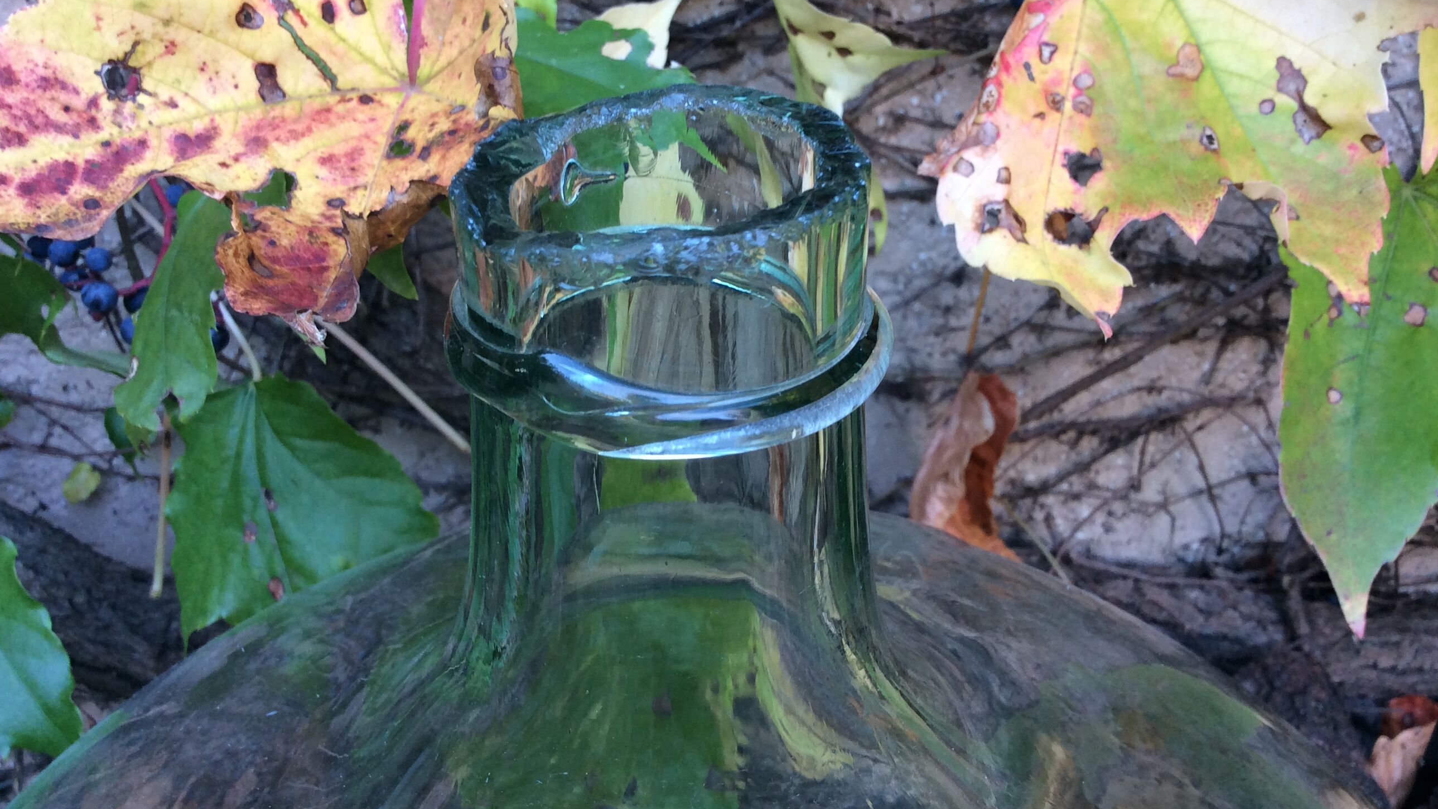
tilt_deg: -27.5
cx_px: 718
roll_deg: -0.4
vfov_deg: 33.7
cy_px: 398
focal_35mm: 35
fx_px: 1335
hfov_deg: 56.6
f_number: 2.4
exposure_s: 1/33
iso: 40
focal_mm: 3.3
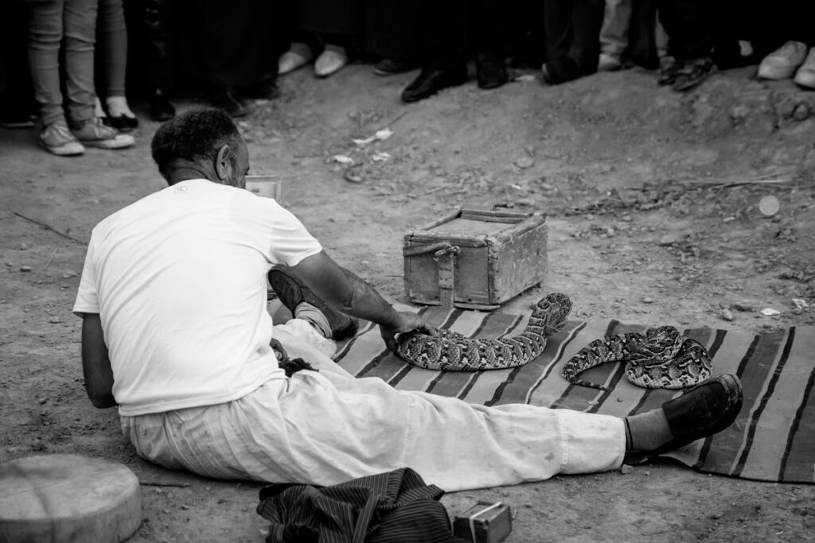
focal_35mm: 70
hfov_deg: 28.8
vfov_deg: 19.5
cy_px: 272
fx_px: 1585
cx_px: 408
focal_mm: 70
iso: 400
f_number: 2.8
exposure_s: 1/400
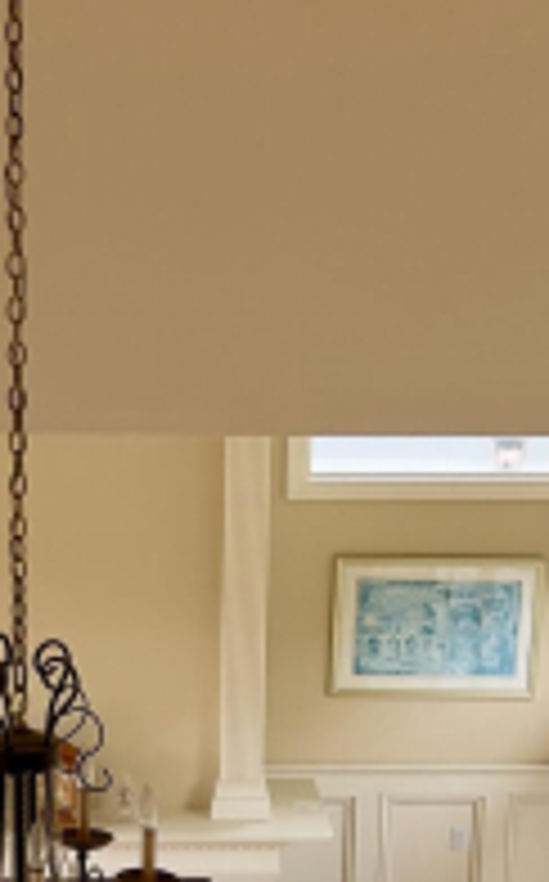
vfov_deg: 21.8
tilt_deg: -15.7
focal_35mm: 94
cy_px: 720
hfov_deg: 13.8
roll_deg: -0.7
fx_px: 2257
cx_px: 178
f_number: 1.5
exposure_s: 1/121
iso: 64
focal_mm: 5.7
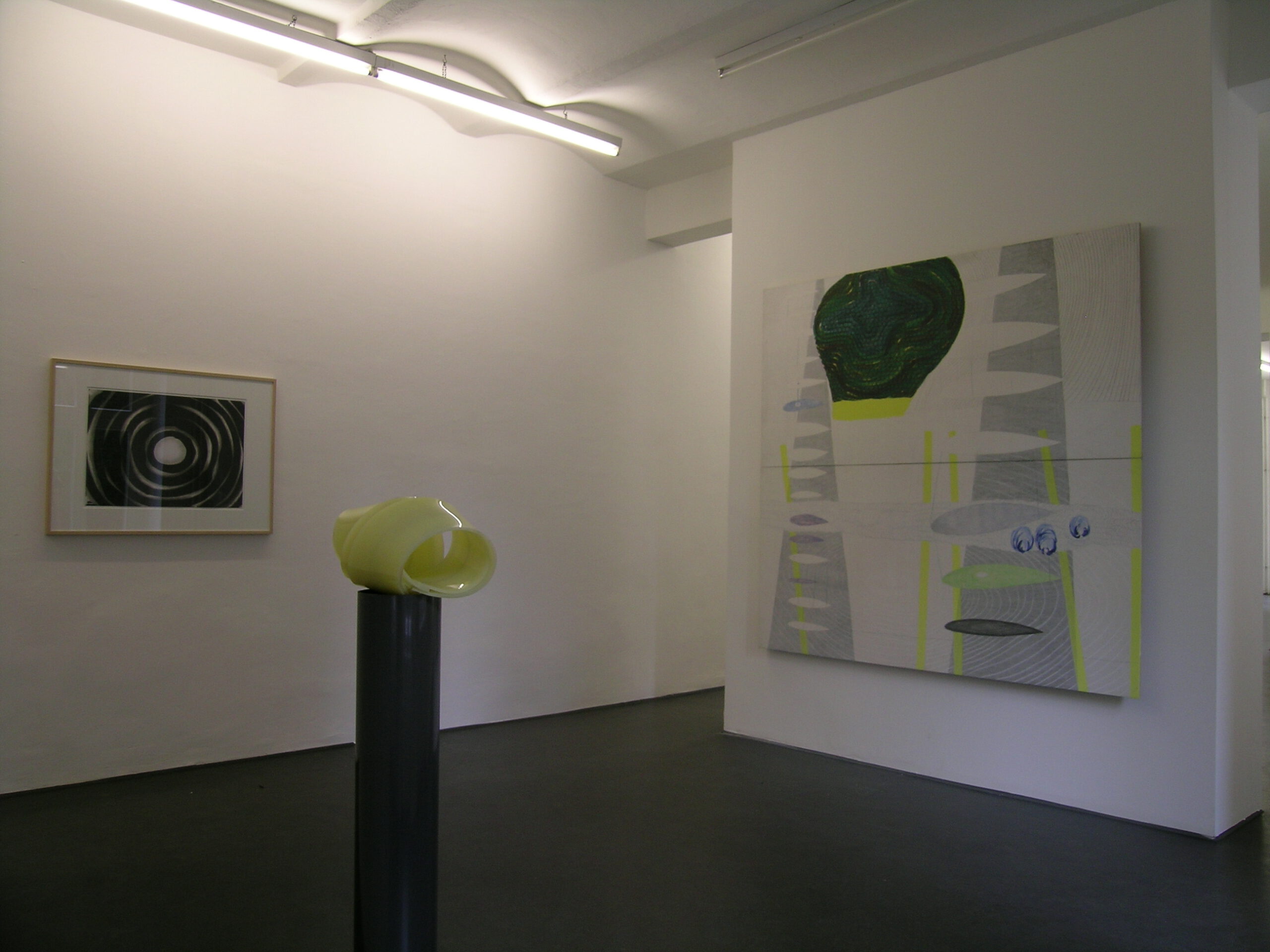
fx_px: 1027
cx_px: 635
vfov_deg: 49.7
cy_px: 476
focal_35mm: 28
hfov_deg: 63.4
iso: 50
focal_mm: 5.8
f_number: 4
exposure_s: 1/15
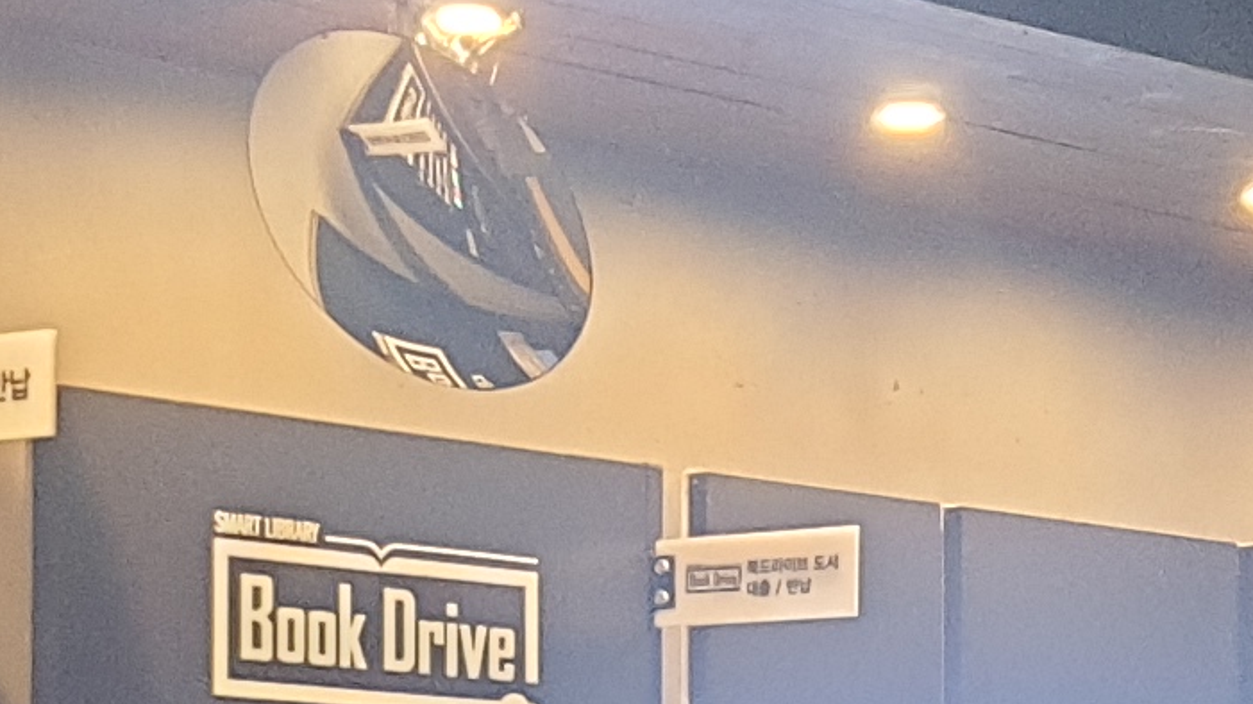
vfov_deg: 7.4
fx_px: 5415
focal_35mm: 163
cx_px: 726
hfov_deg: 13.2
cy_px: 736
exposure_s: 1/60
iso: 400
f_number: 1.5
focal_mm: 4.3
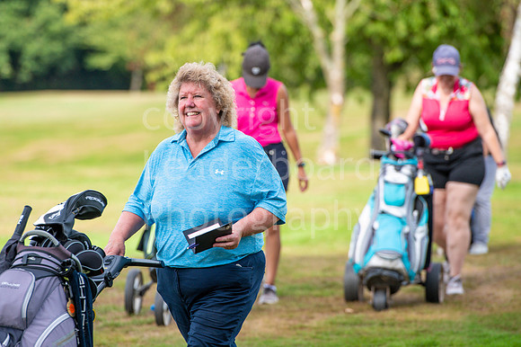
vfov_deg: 5.6
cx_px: 229
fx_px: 3569
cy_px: 186
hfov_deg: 8.3
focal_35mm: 247
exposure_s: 1/1250
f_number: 4.5
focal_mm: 200
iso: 160
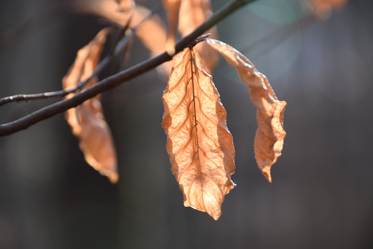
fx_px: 3885
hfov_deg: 5.5
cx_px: 186
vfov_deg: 3.7
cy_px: 124
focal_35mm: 375
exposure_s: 1/160
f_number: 8
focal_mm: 250
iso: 400
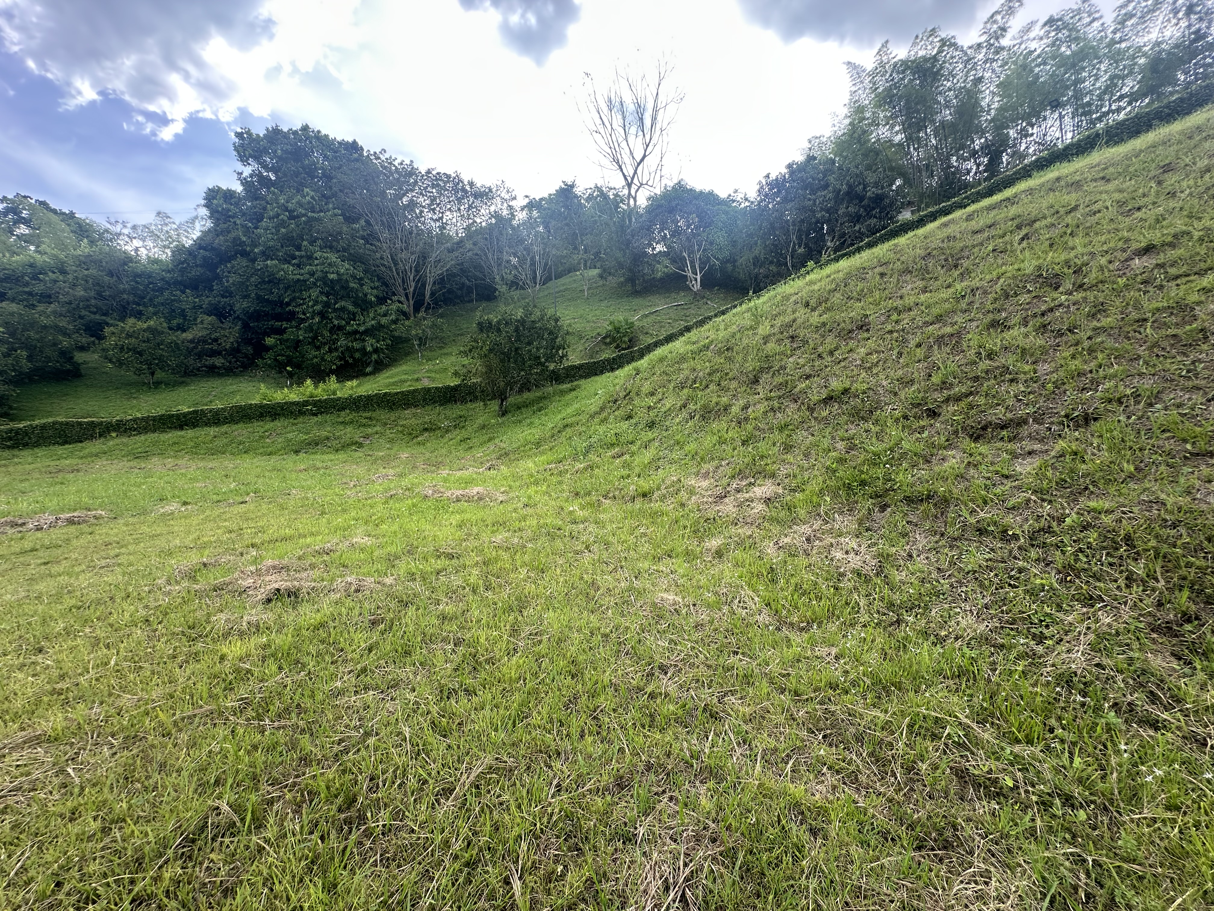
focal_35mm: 14
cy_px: 456
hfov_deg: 102.1
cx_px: 607
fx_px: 491
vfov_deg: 85.7
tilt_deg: -1.9
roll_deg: +0.1
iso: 40
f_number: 2.2
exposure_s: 1/430
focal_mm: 2.22
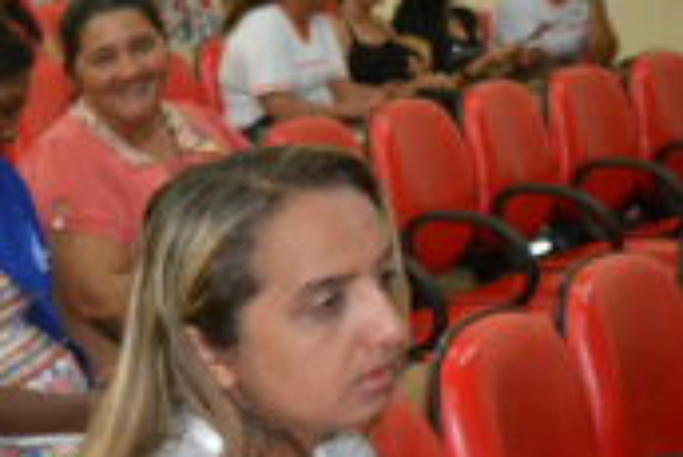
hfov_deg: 20.8
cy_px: 459
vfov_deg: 15.4
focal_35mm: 87
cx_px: -258
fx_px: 1652
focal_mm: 20
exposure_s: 1/60
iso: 3200
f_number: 3.5
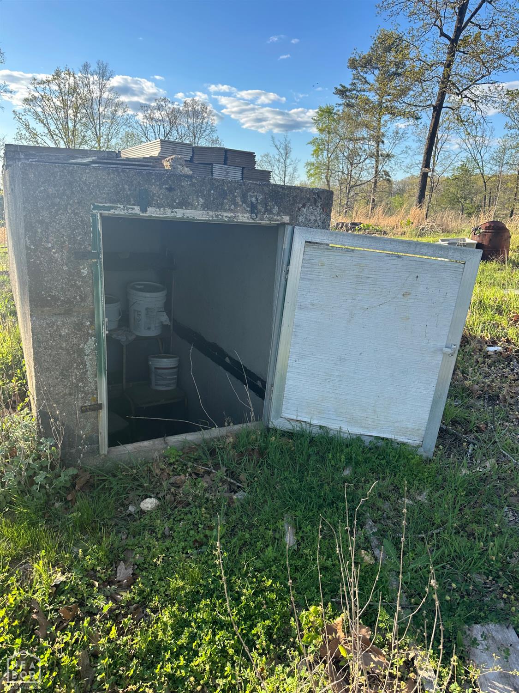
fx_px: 480
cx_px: 260
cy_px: 346
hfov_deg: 56.8
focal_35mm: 24
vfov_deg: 71.6
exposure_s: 1/1095
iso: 80
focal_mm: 6.86
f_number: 1.78
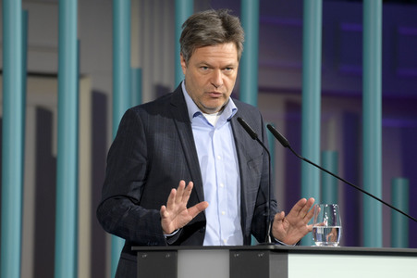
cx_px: 208
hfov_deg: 4.6
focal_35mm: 450
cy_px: 139
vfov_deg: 3.1
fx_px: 5209
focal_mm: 450
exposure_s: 1/500
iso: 4000
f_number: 5.6
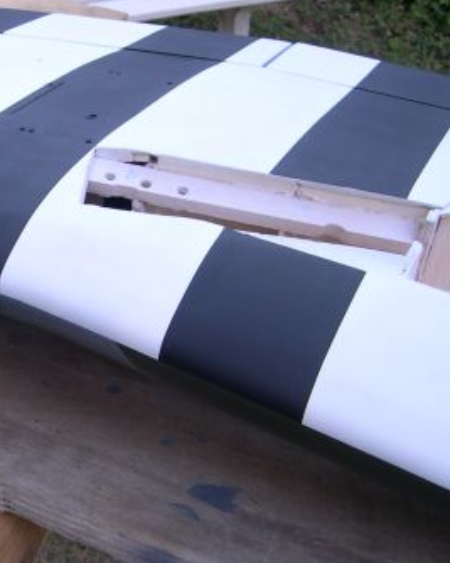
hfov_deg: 20.4
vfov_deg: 26.7
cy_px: 337
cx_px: -62
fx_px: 1183
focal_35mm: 71
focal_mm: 8
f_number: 2.8
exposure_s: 1/92.6
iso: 100
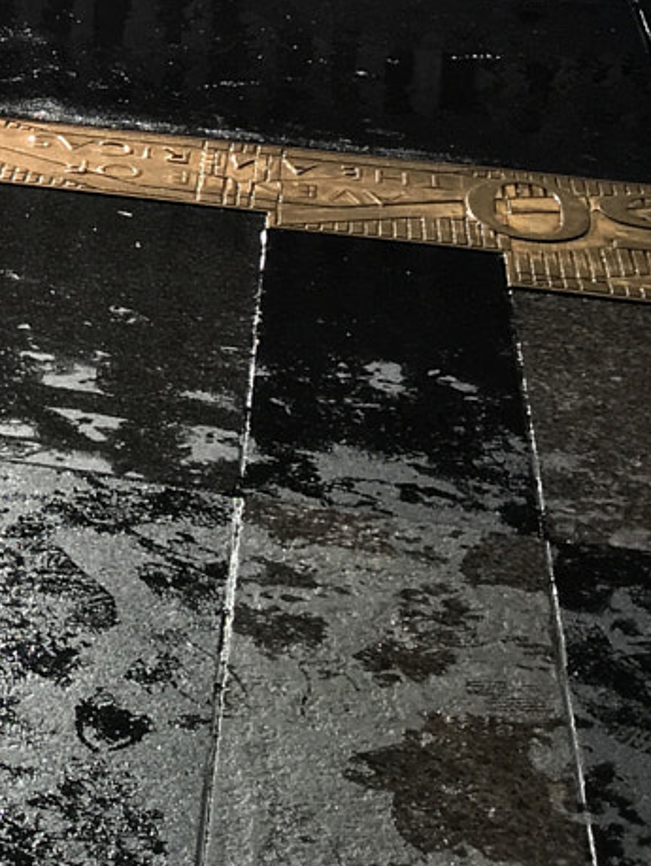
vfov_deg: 16.7
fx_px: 2529
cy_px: -609
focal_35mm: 101
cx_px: -443
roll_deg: +0.8
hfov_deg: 13.5
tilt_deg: -4.0
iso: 25
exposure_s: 1/818
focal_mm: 4.15
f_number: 2.2
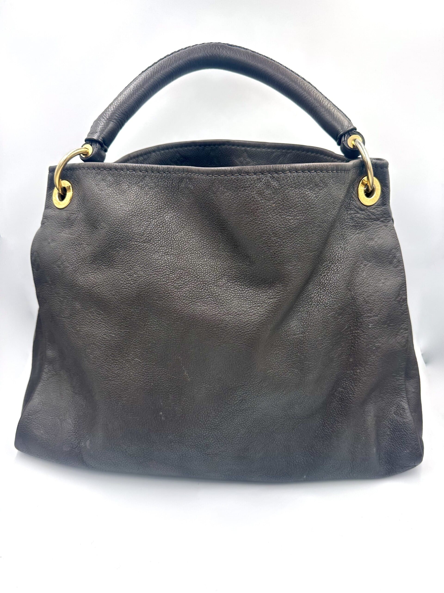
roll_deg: -1.4
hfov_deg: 56.8
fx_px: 410
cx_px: 222
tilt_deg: -25.2
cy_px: 296
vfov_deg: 71.6
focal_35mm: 24
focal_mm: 6.86
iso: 80
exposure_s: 1/450
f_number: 1.78
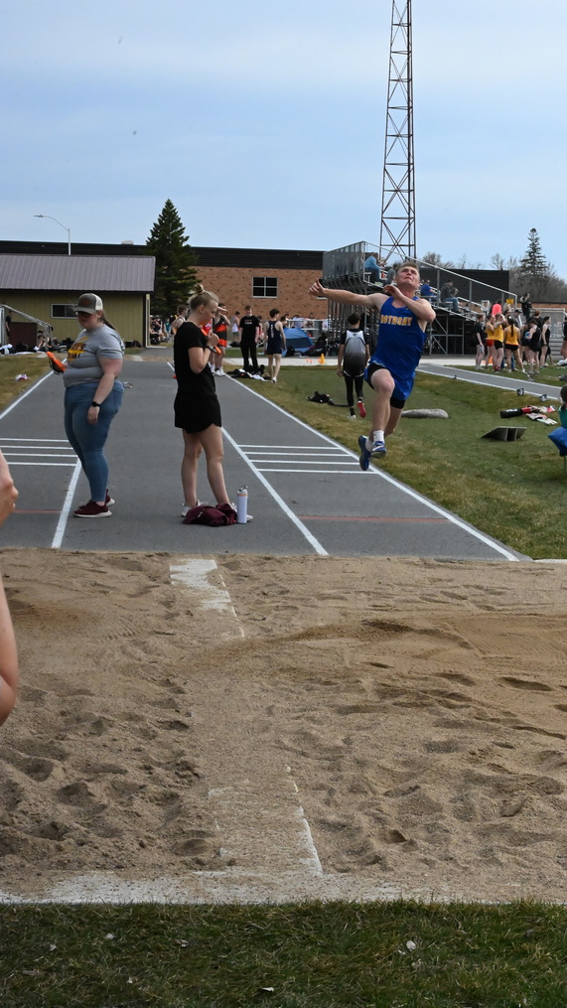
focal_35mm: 74
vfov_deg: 28.6
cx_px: 331
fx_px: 1978
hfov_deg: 16.3
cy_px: 501
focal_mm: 70
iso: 12800
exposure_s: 1/5000
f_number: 18
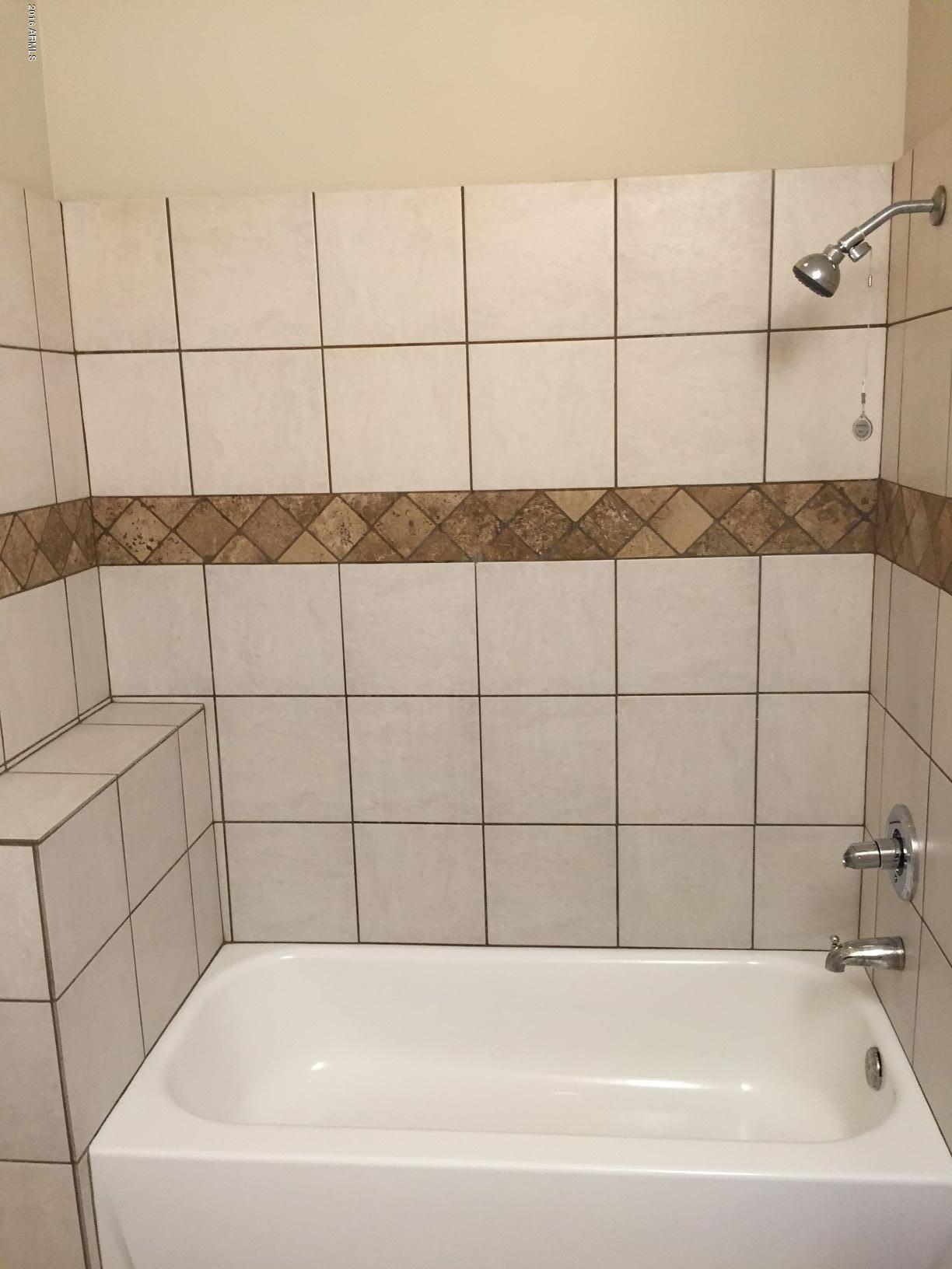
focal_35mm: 29
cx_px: 476
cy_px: 634
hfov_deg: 48.2
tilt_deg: -12.0
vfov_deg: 61.7
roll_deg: +1.1
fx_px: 1063
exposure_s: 1/30
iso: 125
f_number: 2.2
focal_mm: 4.15
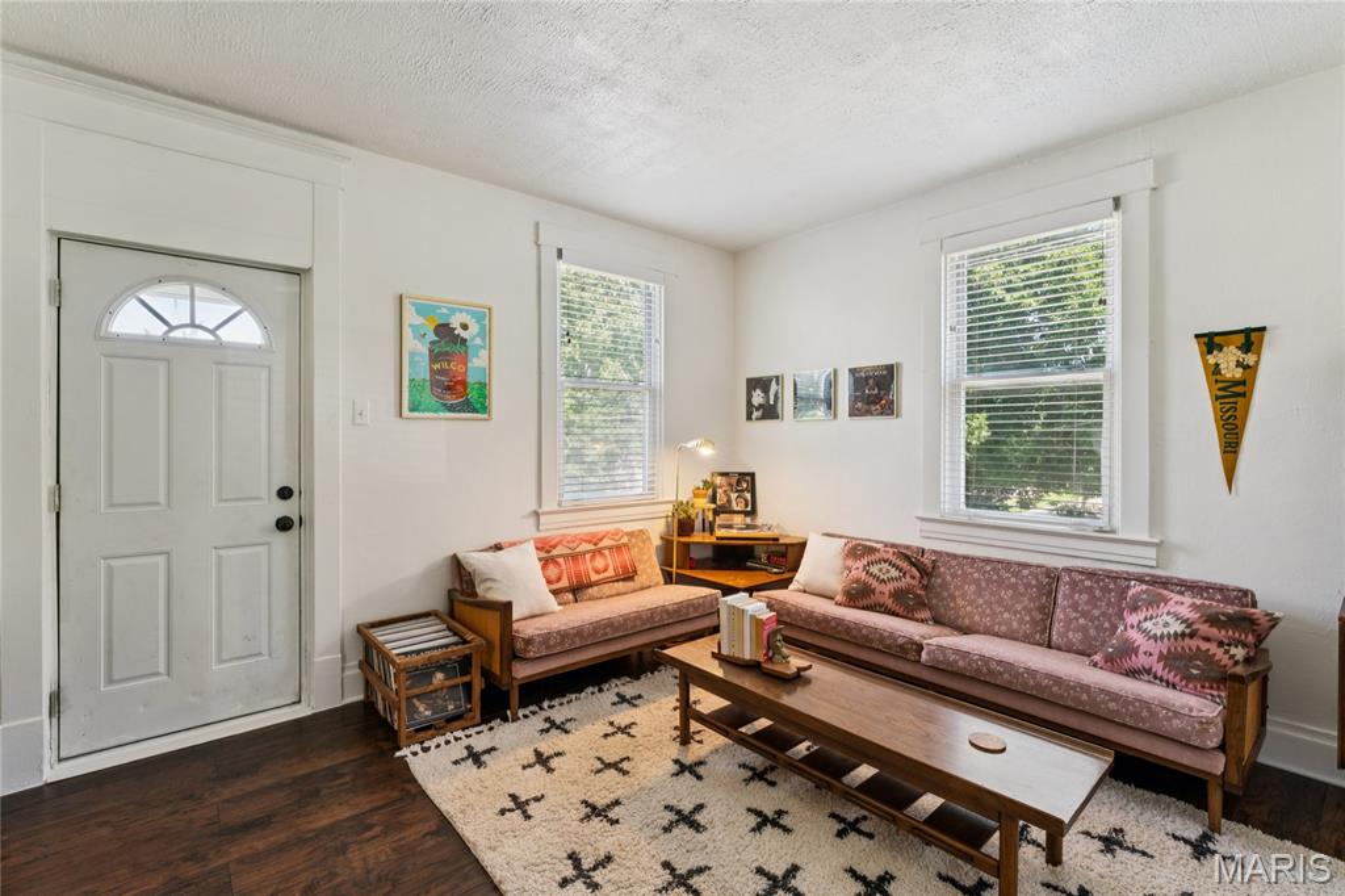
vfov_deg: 73.0
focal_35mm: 16
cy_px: 448
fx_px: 605
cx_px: 672
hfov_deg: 96.0
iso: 200
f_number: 13
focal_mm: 16.2
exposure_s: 1/5
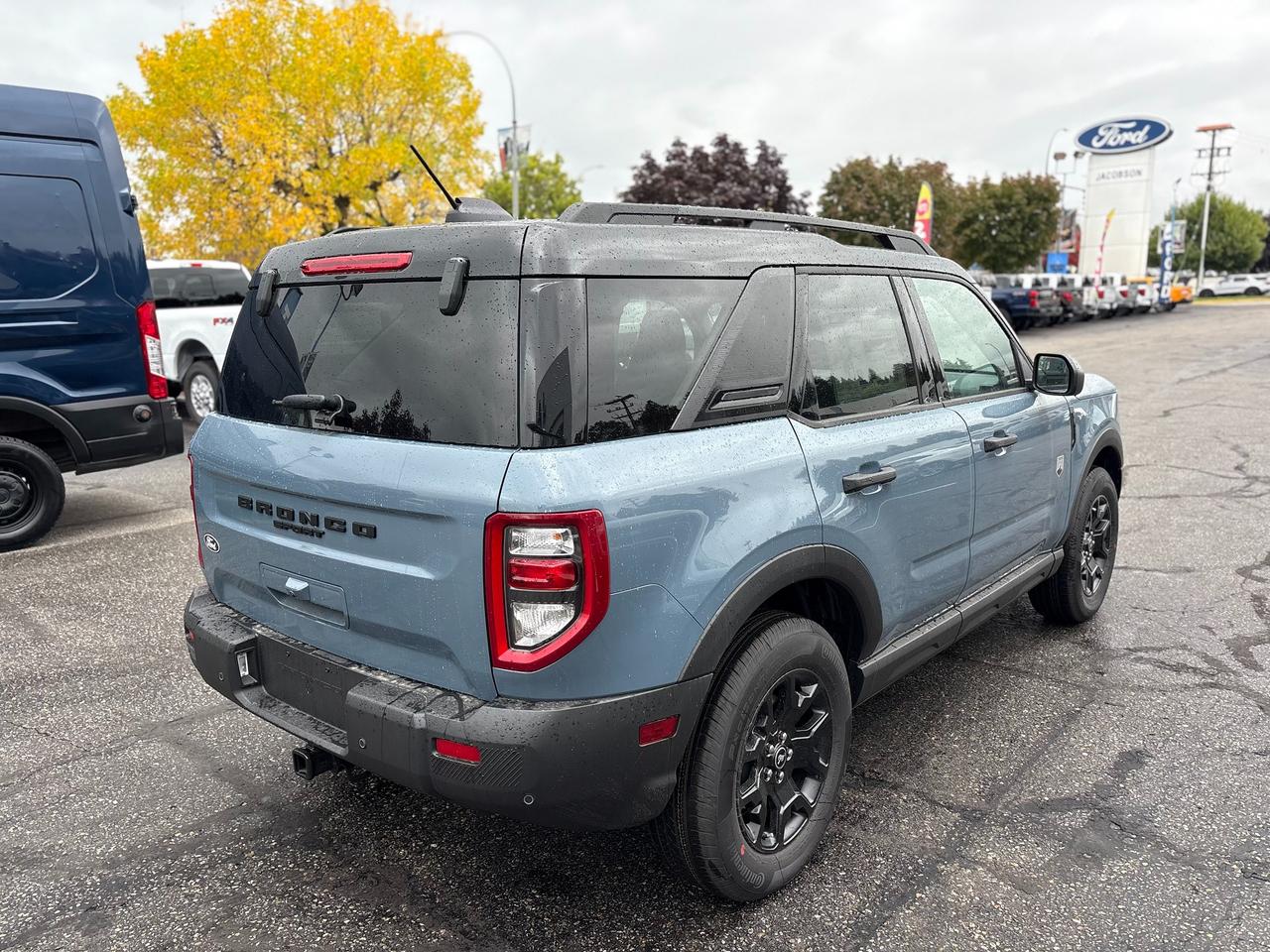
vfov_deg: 53.1
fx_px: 954
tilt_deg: -8.3
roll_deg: +0.5
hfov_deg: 67.3
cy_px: 476
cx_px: 635
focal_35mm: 26
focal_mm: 5.96
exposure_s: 1/296
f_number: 1.6
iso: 50
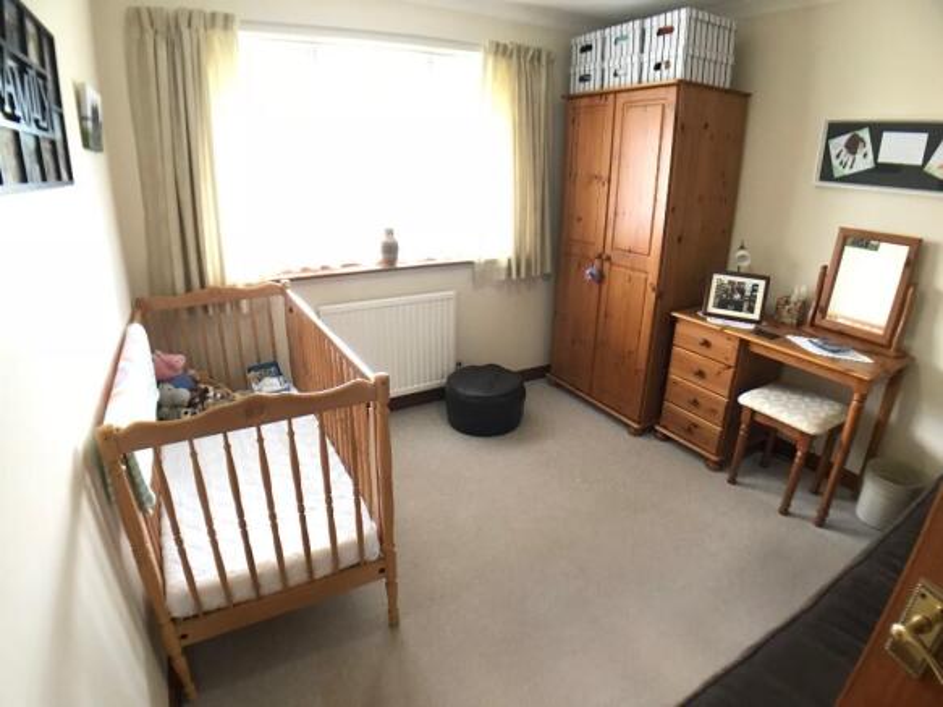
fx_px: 763
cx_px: 472
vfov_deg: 49.7
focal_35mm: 28
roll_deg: -0.9
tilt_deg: -21.4
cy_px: 354
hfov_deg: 63.5
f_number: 1.8
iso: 100
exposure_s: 1/14
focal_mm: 3.99
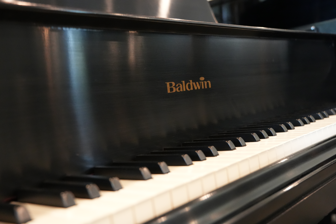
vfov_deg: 34.2
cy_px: 112
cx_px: 168
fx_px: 364
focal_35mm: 39
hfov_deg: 49.6
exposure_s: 1/160
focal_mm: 26
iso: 4000
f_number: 2.8
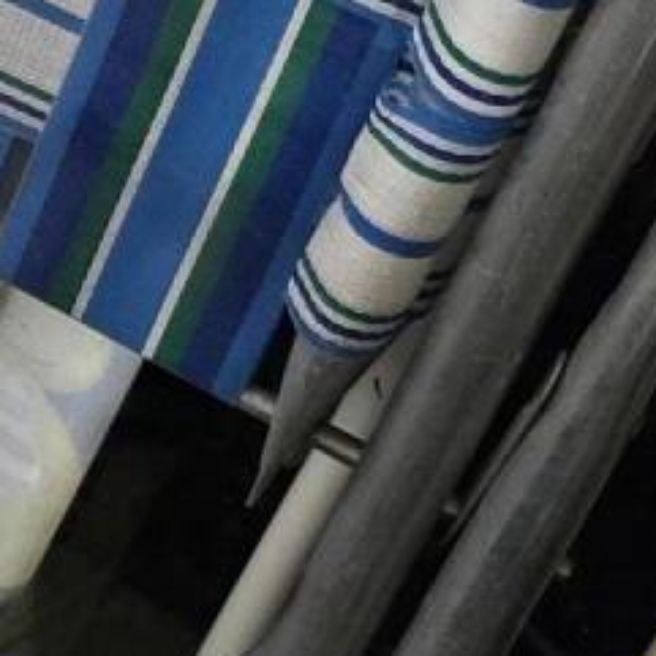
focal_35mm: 169
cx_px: -833
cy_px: 455
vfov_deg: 10.3
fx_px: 3623
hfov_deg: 9.4
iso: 1600
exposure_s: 1/30
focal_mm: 6.3
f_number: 1.7
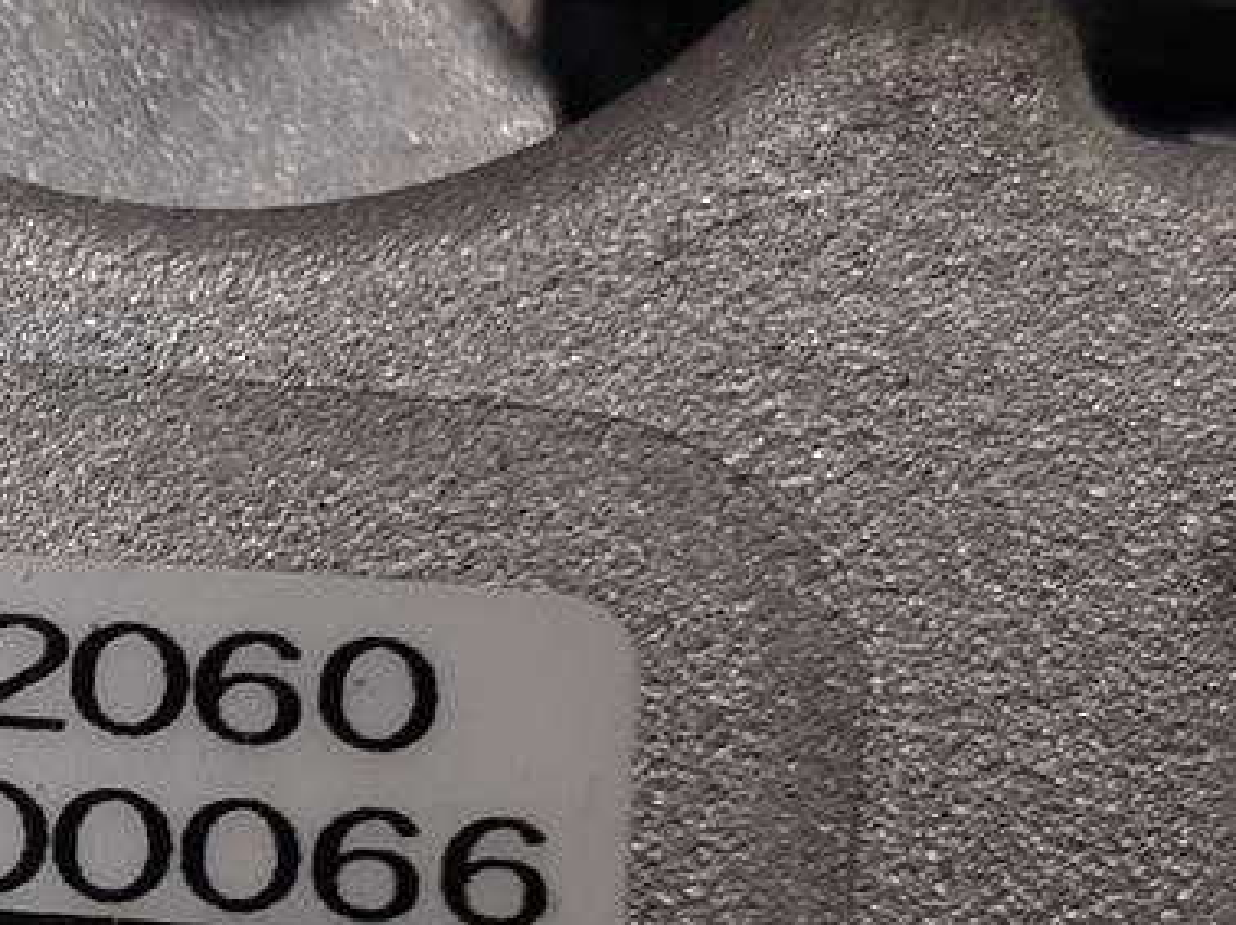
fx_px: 5031
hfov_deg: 13.6
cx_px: -222
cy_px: 833
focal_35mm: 141
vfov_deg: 10.5
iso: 64
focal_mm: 3.93
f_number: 1.7
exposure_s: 1/50
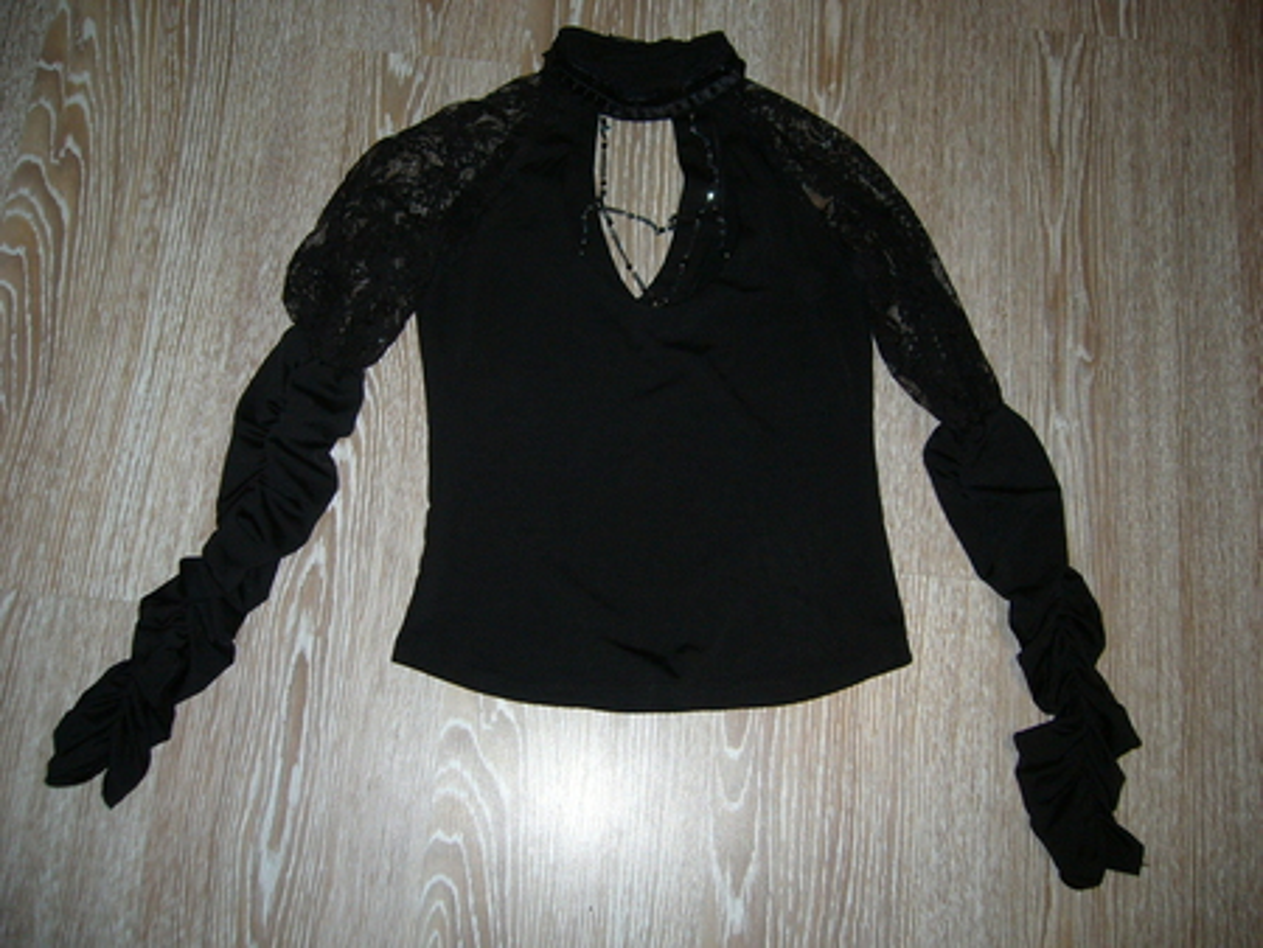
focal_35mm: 35
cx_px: 632
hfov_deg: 52.6
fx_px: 1278
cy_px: 474
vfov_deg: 40.7
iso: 100
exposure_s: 1/60
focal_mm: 5.8
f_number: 2.8
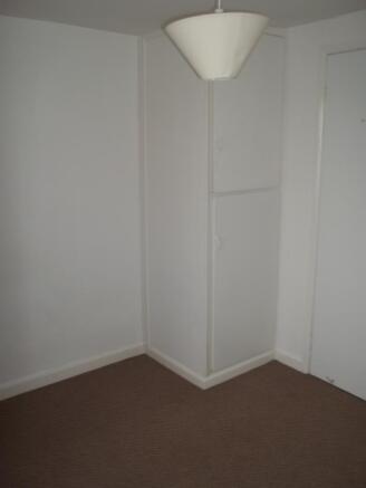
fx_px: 465
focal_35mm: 33
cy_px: 244
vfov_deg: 55.3
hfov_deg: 43.0
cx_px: 183
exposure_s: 1/30
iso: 64
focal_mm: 5.9
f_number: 3.3
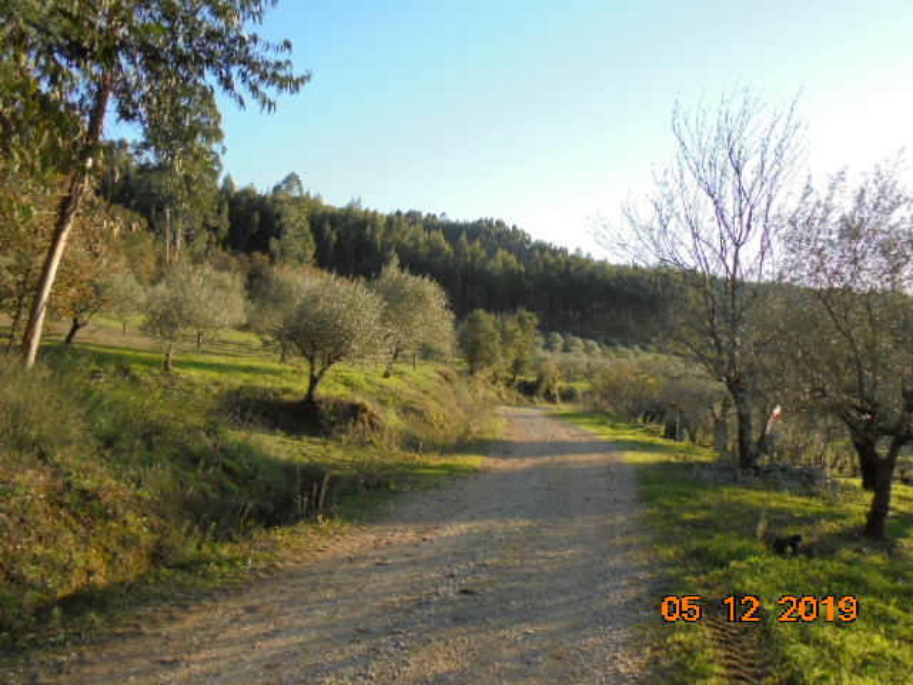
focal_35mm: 29
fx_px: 765
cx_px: 456
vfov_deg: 48.2
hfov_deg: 61.7
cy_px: 342
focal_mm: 5.3
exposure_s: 1/400
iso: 100
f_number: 3.7
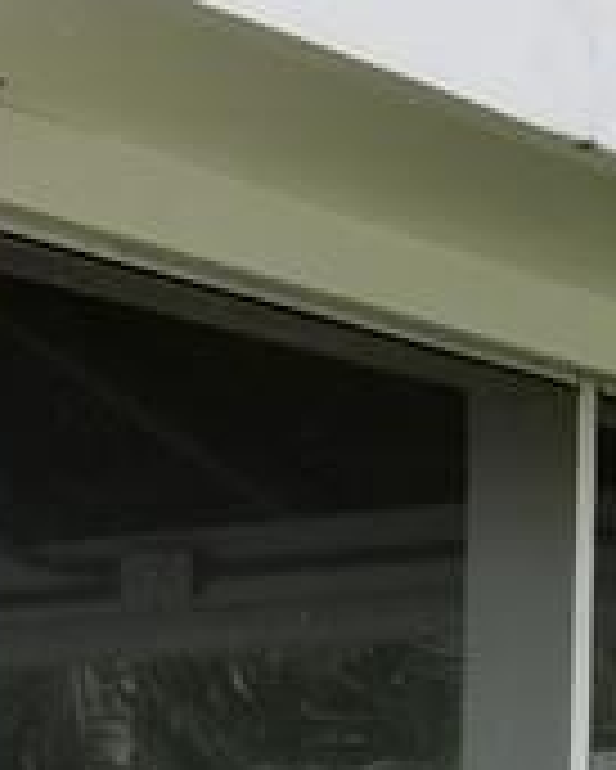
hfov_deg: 9.3
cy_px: 1153
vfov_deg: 12.1
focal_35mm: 152
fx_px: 3461
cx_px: -778
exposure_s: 1/1052
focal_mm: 4.25
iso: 50
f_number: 1.7
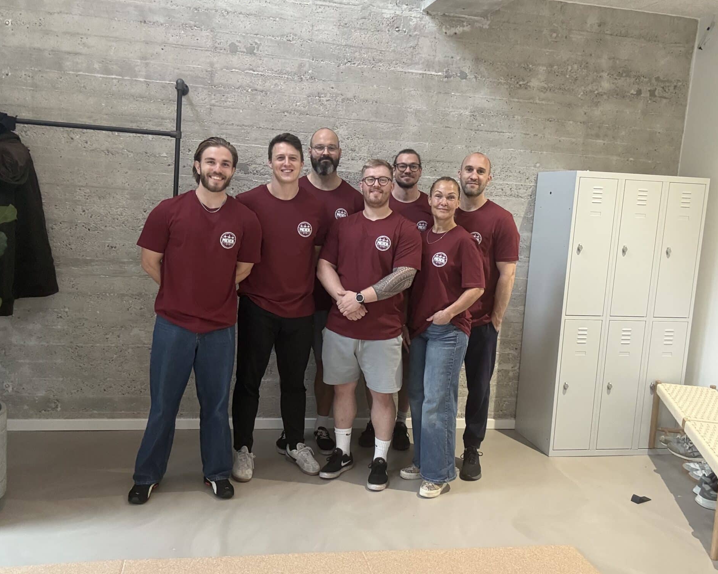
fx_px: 680
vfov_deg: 45.8
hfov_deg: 55.7
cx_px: 348
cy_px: 292
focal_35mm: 32
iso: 200
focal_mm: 2.69
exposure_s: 1/60
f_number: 1.9
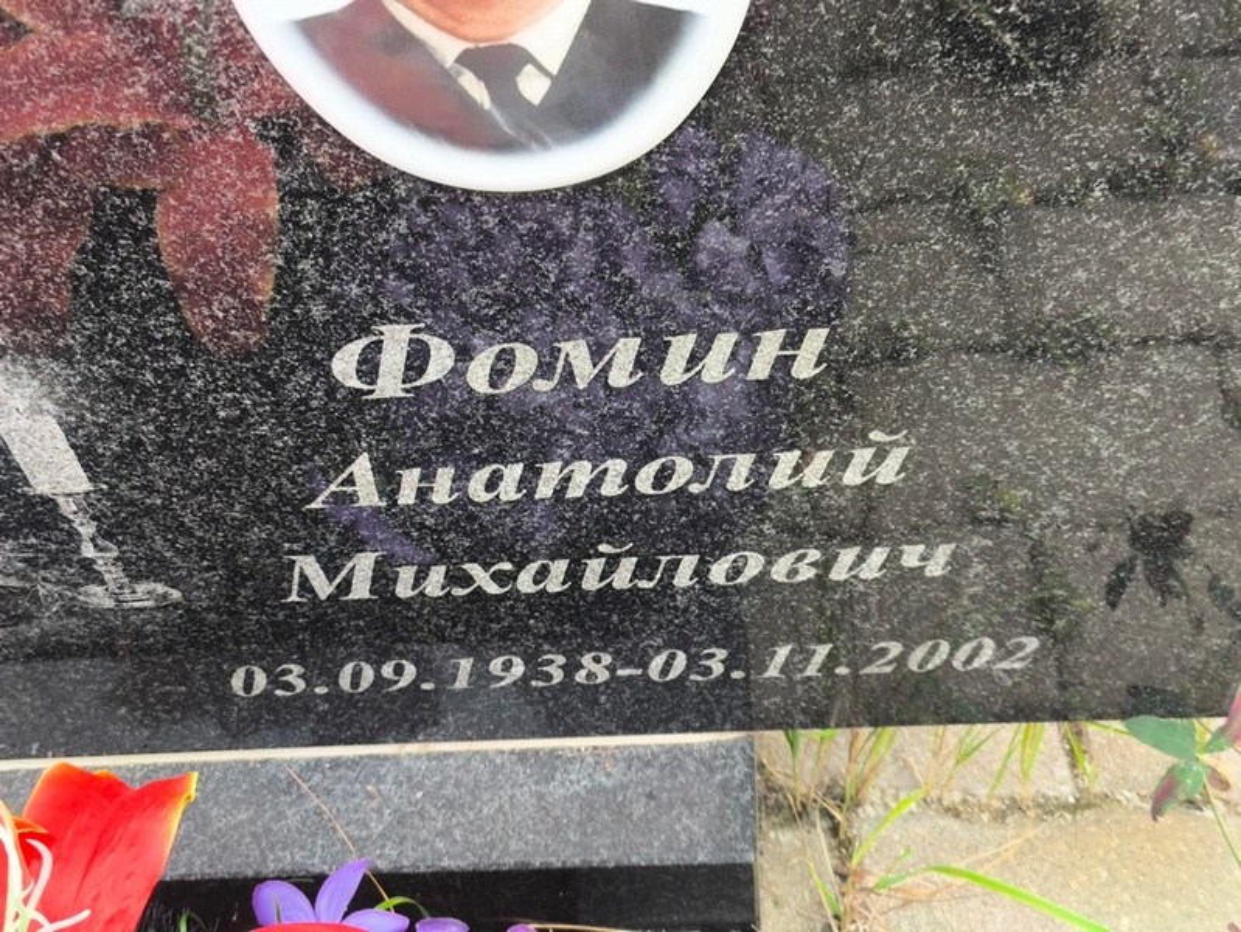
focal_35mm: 50
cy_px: 466
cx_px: 620
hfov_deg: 38.2
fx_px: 1793
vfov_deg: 29.1
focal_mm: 4.71
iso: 64
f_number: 1.7
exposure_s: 1/60
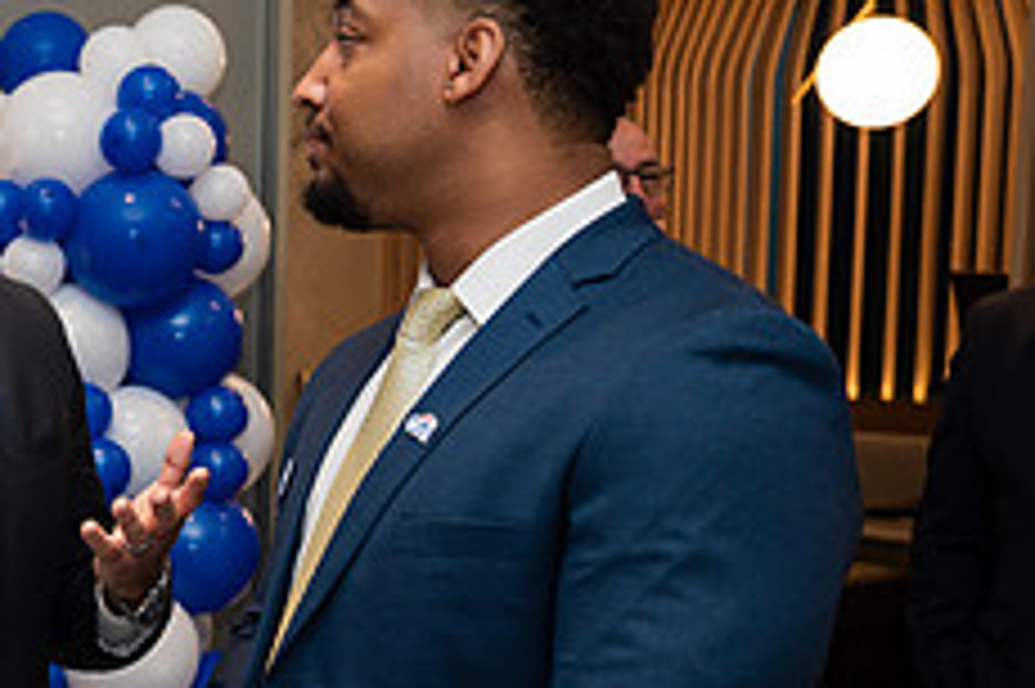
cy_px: 459
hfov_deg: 25.5
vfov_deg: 19.1
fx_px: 2040
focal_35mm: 71
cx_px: -207
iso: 400
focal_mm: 27.5
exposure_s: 1/160
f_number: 3.2
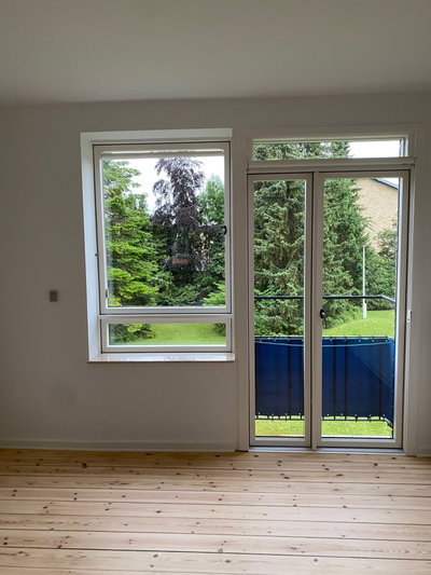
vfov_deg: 67.3
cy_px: 288
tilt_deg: -8.6
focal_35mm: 26
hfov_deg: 53.1
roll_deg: +1.6
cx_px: 216
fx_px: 431
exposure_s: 1/82
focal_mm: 4.25
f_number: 1.8
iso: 125
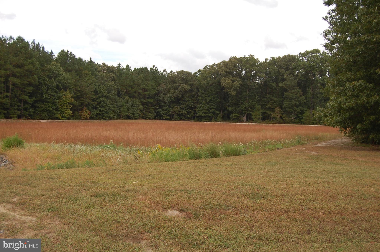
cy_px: 126
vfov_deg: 29.8
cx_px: 190
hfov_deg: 43.7
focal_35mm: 45
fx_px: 474
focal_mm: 30
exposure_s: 1/500
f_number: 5.6
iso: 220
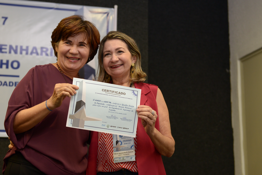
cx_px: 109
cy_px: 89
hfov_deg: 32.3
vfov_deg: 21.9
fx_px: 451
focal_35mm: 62
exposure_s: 1/60
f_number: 3.5
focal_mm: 52
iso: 1250
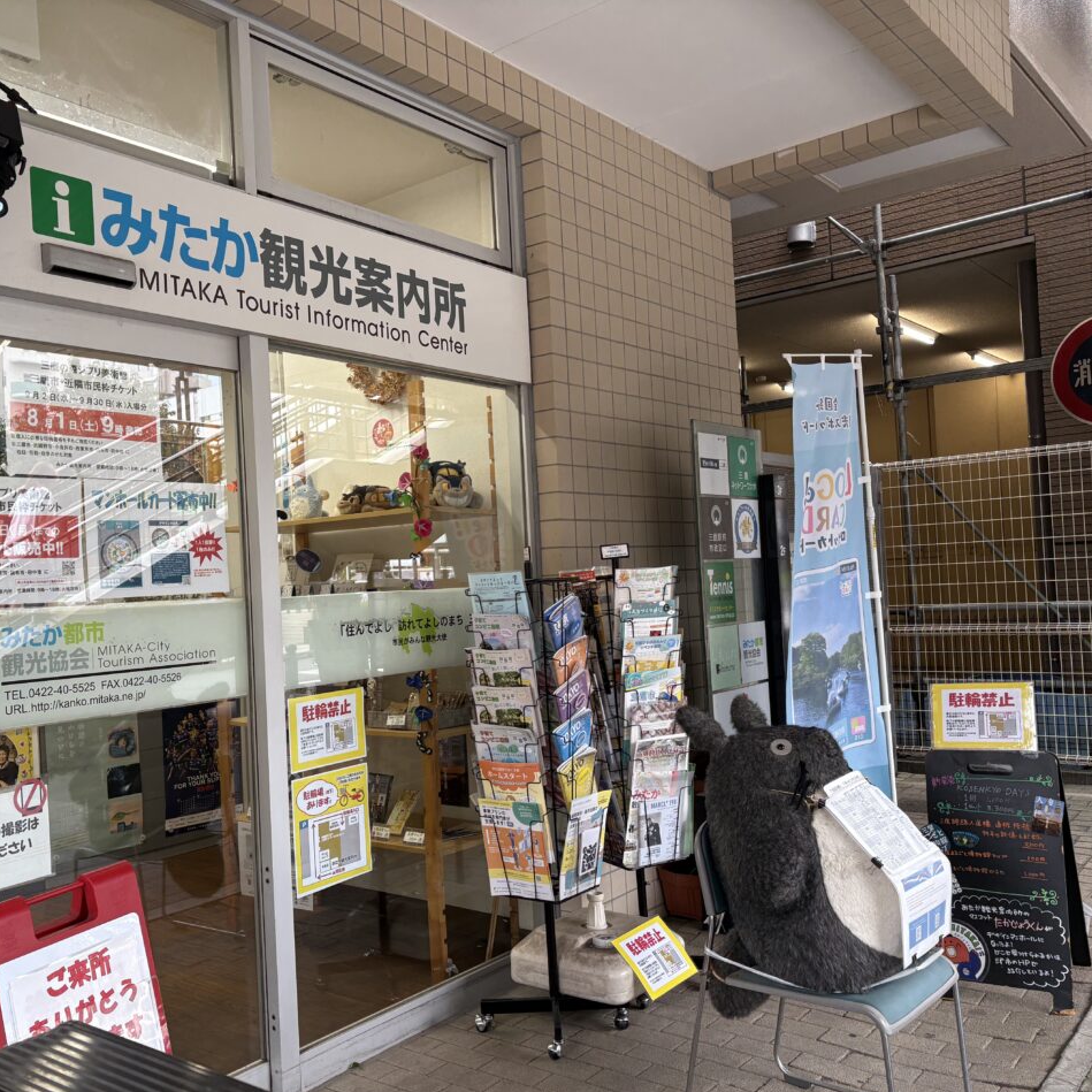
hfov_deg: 52.4
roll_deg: +3.0
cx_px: 475
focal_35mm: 31
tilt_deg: +1.2
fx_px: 1106
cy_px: 551
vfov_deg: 52.5
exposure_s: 1/122
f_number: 1.6
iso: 80
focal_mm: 5.96
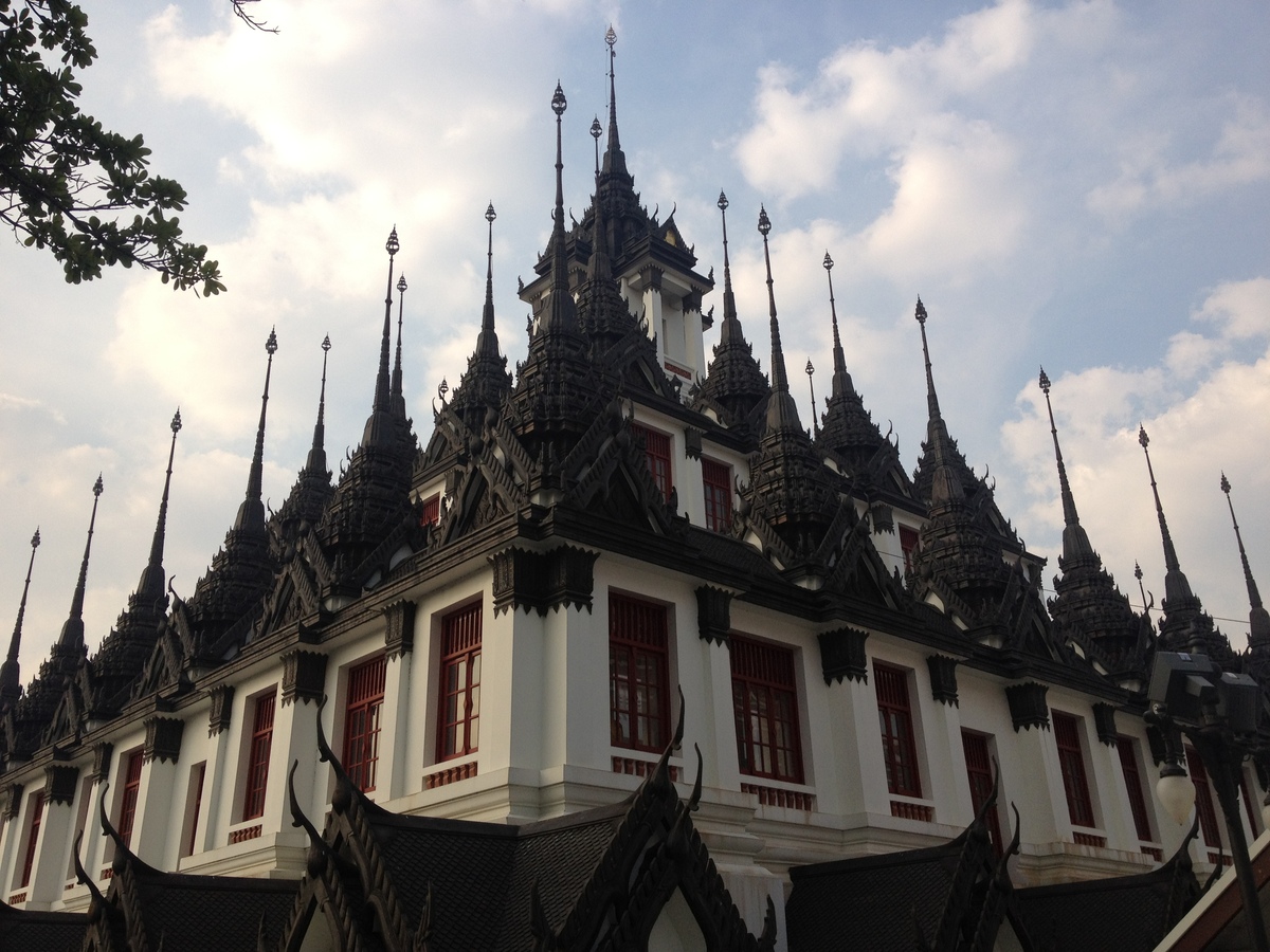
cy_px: 476
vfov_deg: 40.7
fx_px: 1284
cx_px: 635
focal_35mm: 35
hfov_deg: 52.6
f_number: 2.4
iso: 64
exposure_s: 1/1126
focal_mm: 4.28
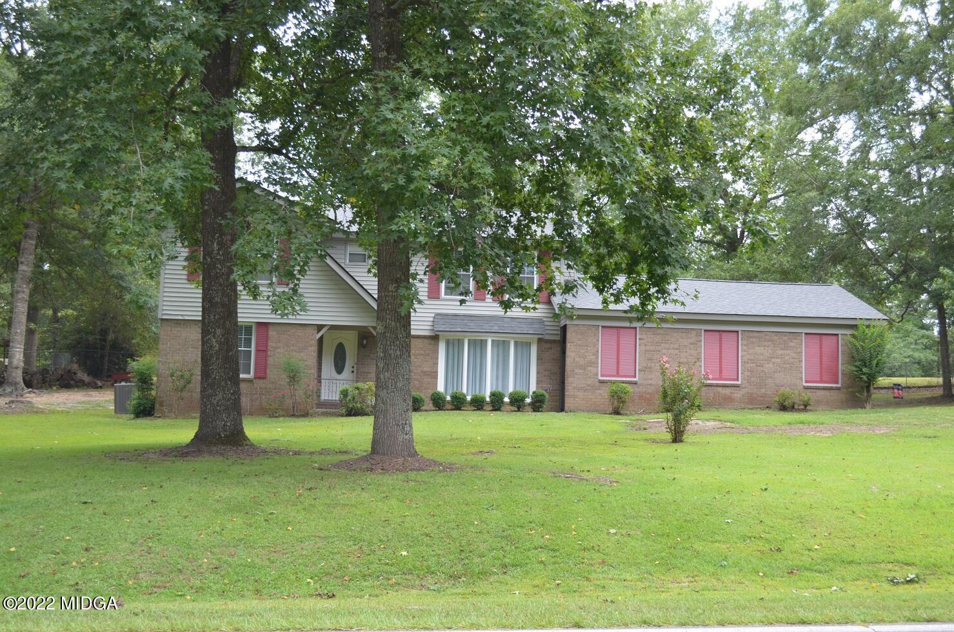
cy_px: 316
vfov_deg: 29.7
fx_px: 1190
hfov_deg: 43.7
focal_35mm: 45
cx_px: 477
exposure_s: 1/160
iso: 200
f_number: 4.5
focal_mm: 30
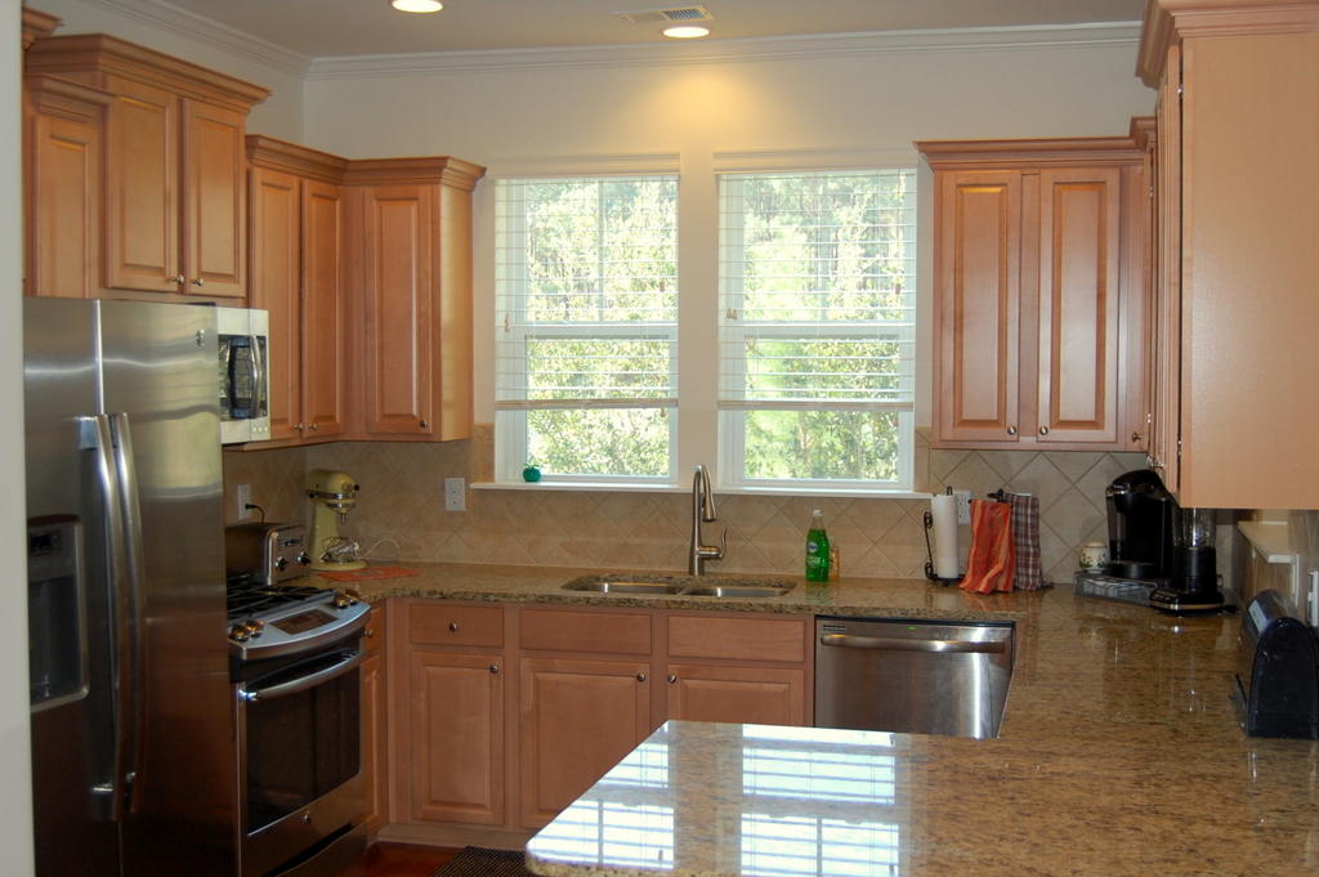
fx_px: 1428
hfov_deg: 49.6
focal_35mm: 39
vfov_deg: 34.2
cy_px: 438
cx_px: 660
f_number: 4.2
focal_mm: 26
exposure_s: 1/80
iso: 400
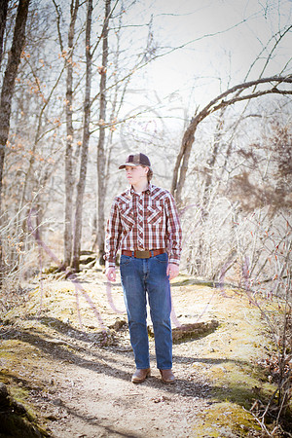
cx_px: 146
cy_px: 219
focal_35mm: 80
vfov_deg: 25.4
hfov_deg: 17.1
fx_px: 973
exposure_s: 1/1000
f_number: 3.5
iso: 800
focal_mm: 80
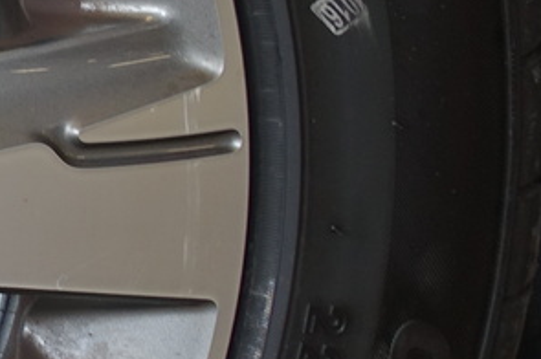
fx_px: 1981
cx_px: -717
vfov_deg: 10.4
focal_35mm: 132
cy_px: 130
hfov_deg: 12.5
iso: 125
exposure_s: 1/60
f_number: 2.8
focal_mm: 8.8
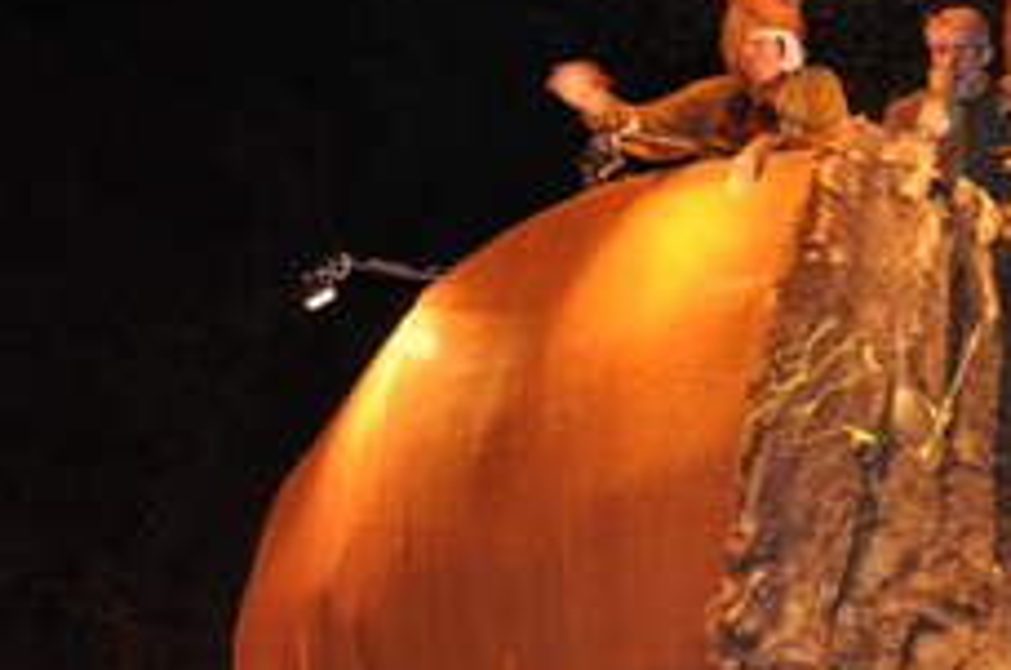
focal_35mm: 101
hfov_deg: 19.1
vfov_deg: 13.4
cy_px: 521
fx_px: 2830
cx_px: 1202
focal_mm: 24
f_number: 4
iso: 640
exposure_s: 1/15
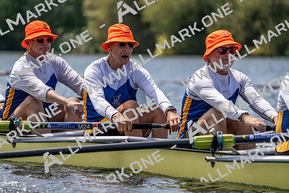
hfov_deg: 6.5
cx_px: 144
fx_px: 2529
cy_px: 96
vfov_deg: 4.4
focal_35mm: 315
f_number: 6.3
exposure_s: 1/2000
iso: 250
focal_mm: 315
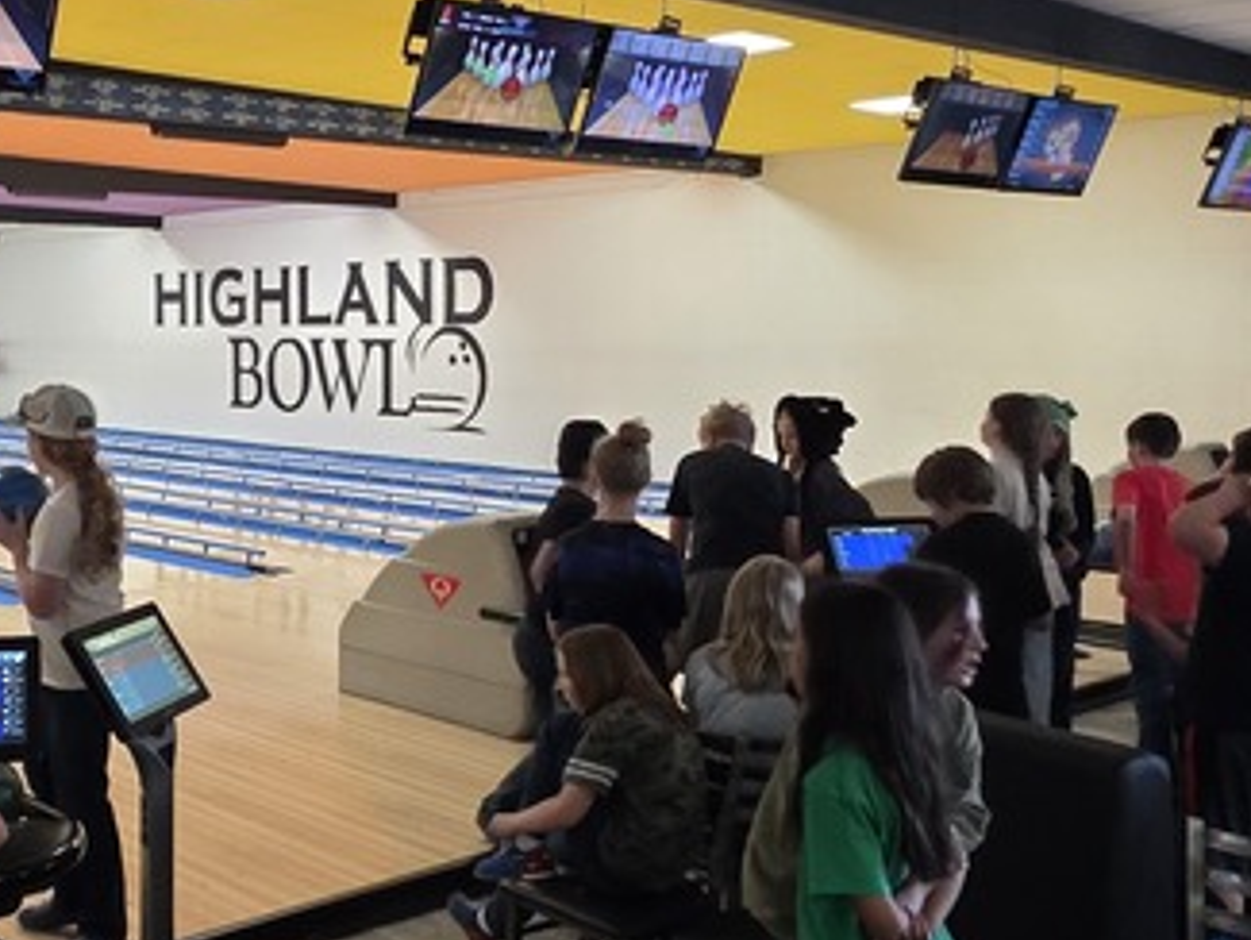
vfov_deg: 35.1
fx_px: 1482
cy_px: 412
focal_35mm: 41
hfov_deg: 42.9
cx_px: 189
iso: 400
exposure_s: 1/51
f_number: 1.9
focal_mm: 2.2
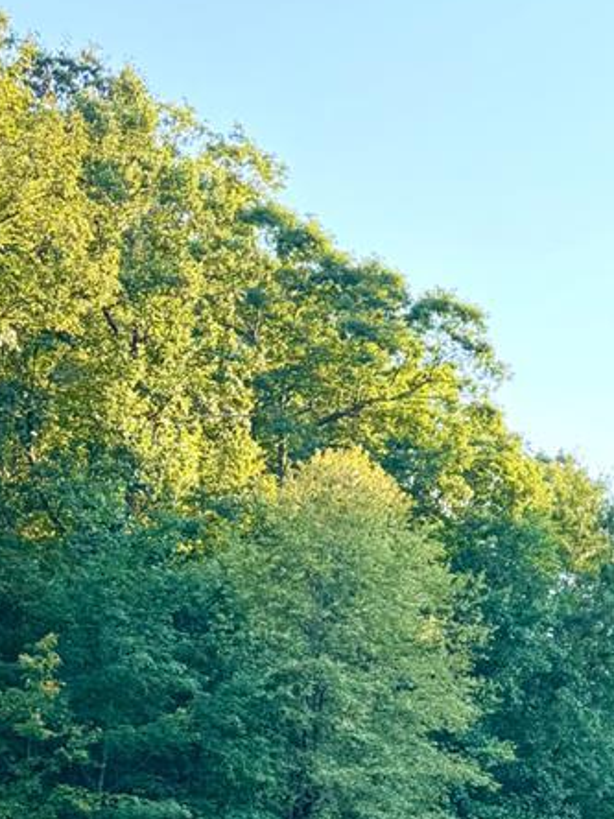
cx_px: 860
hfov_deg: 16.9
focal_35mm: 81
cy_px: 914
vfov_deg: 22.7
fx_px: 1916
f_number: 1.78
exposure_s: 1/805
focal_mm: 6.76
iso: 100
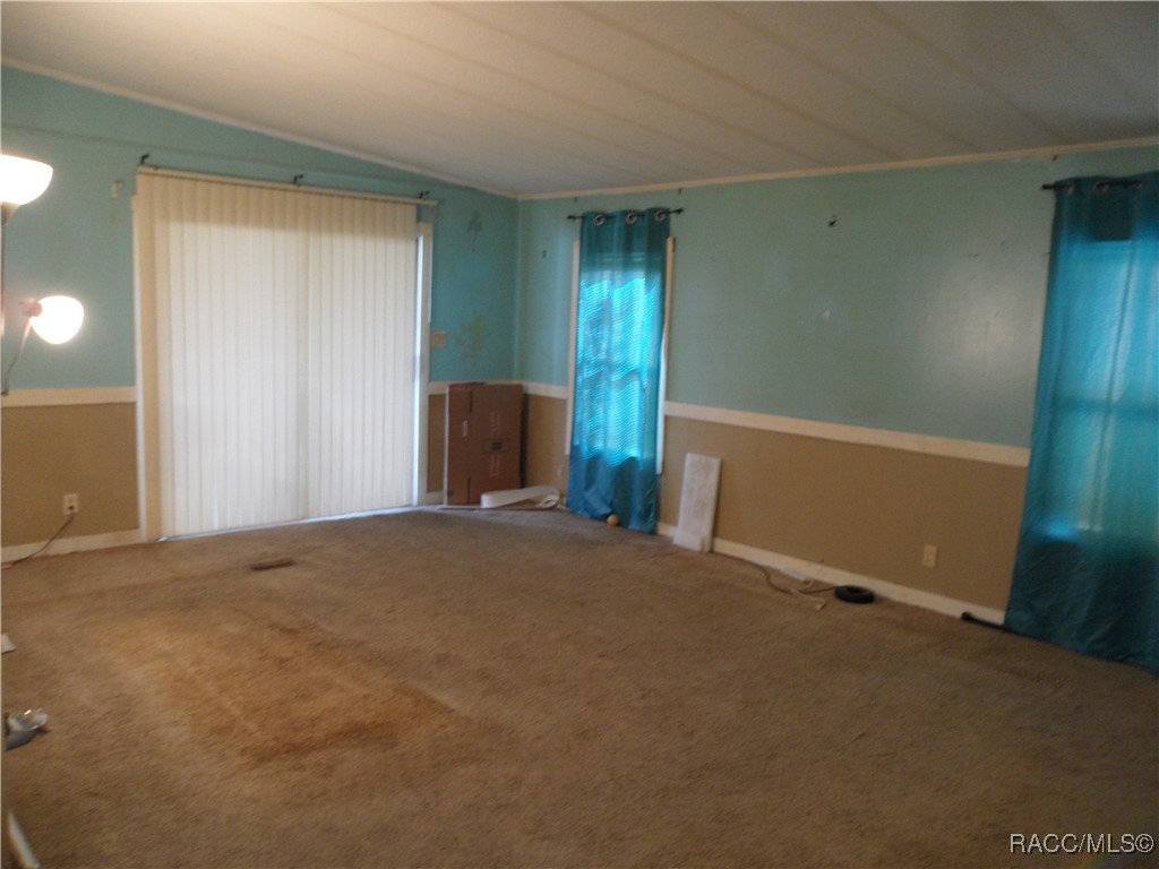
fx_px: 904
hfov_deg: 65.3
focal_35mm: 27
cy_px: 434
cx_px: 580
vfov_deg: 51.4
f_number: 3.5
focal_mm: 4.9
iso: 240
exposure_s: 1/15
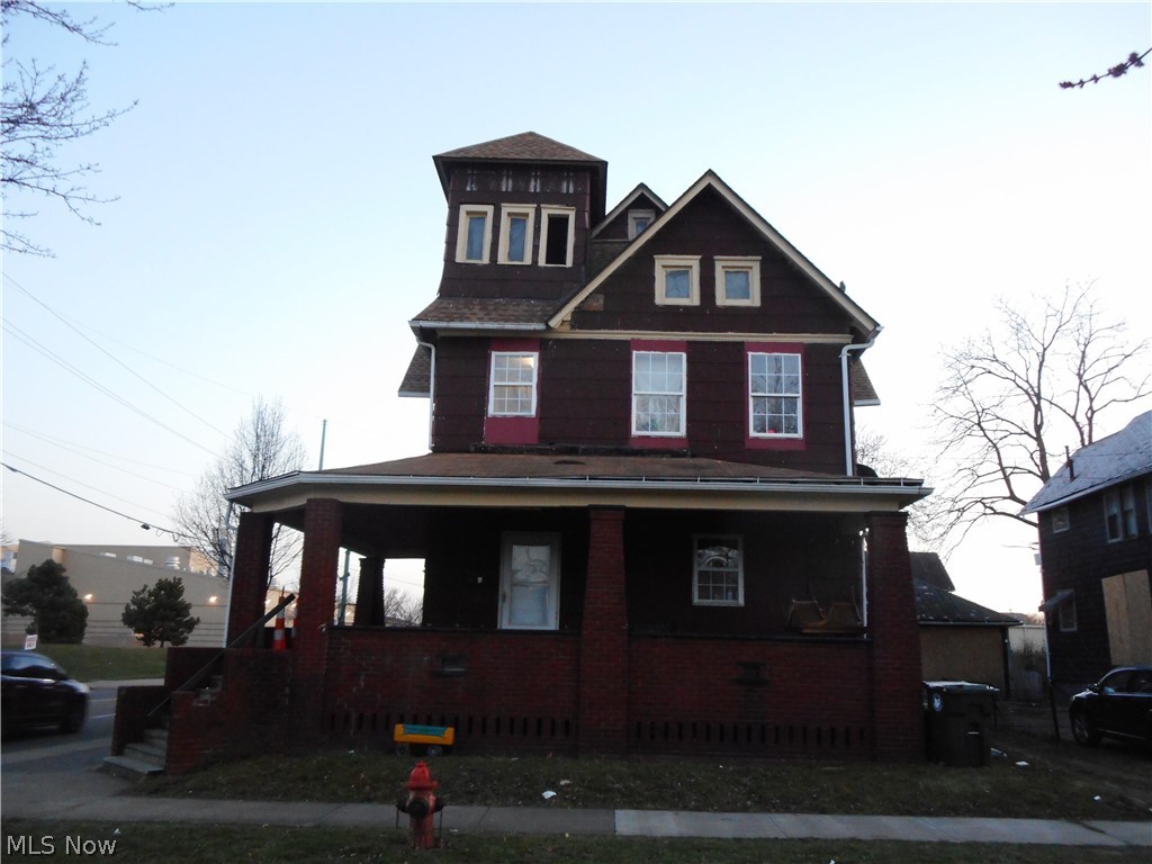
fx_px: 965
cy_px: 432
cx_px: 576
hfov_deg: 61.7
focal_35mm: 29
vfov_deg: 48.2
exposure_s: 1/30
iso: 400
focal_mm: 5.2
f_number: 4
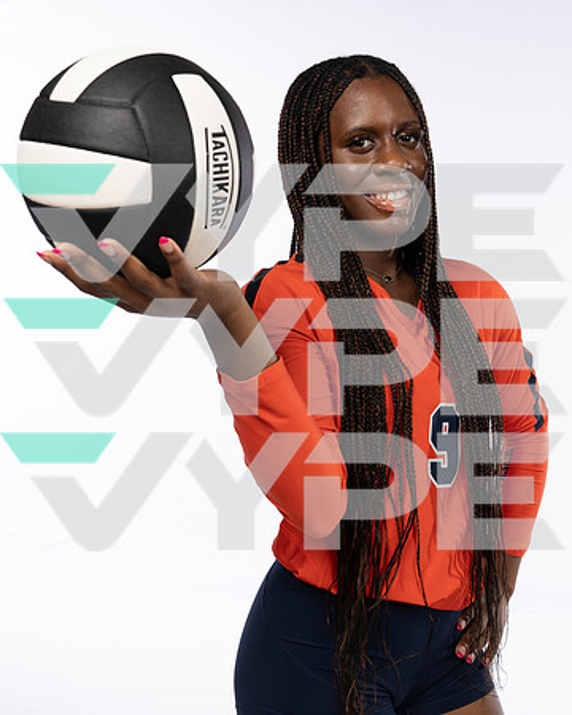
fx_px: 1043
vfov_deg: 37.9
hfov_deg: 30.6
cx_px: 344
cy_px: 358
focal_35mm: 49
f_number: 7.1
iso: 200
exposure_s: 1/250
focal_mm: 35
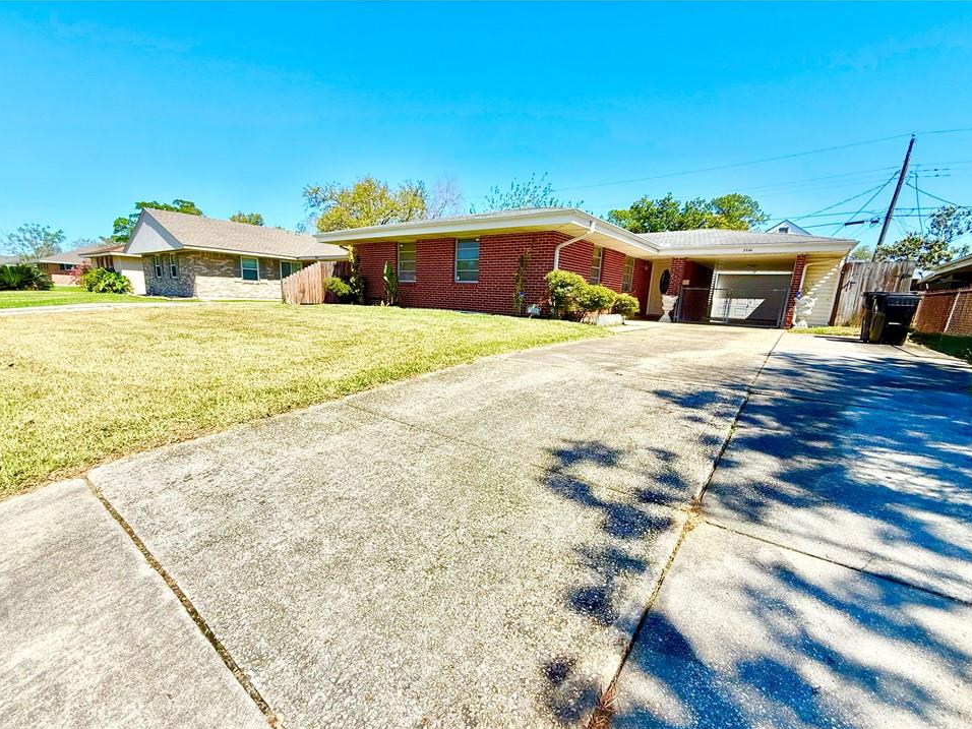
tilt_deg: -11.7
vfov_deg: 81.6
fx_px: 421
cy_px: 389
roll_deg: -2.7
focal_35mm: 15
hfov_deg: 98.1
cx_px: 471
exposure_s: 1/1795
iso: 50
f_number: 2.2
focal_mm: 2.22
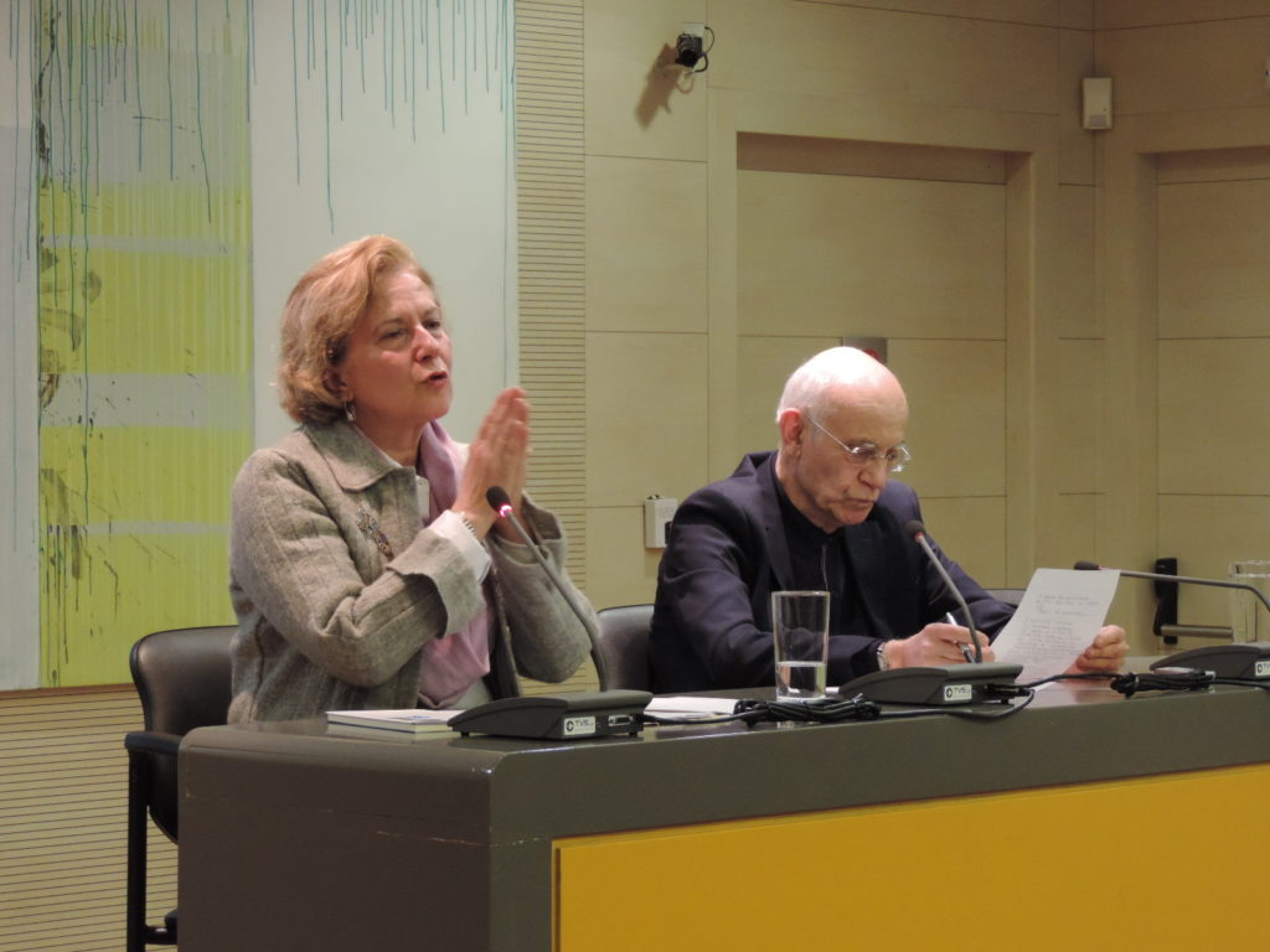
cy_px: 476
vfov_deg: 14.1
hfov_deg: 18.7
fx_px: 3852
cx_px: 635
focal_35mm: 105
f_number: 4.2
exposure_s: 1/25
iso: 720
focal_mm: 18.7
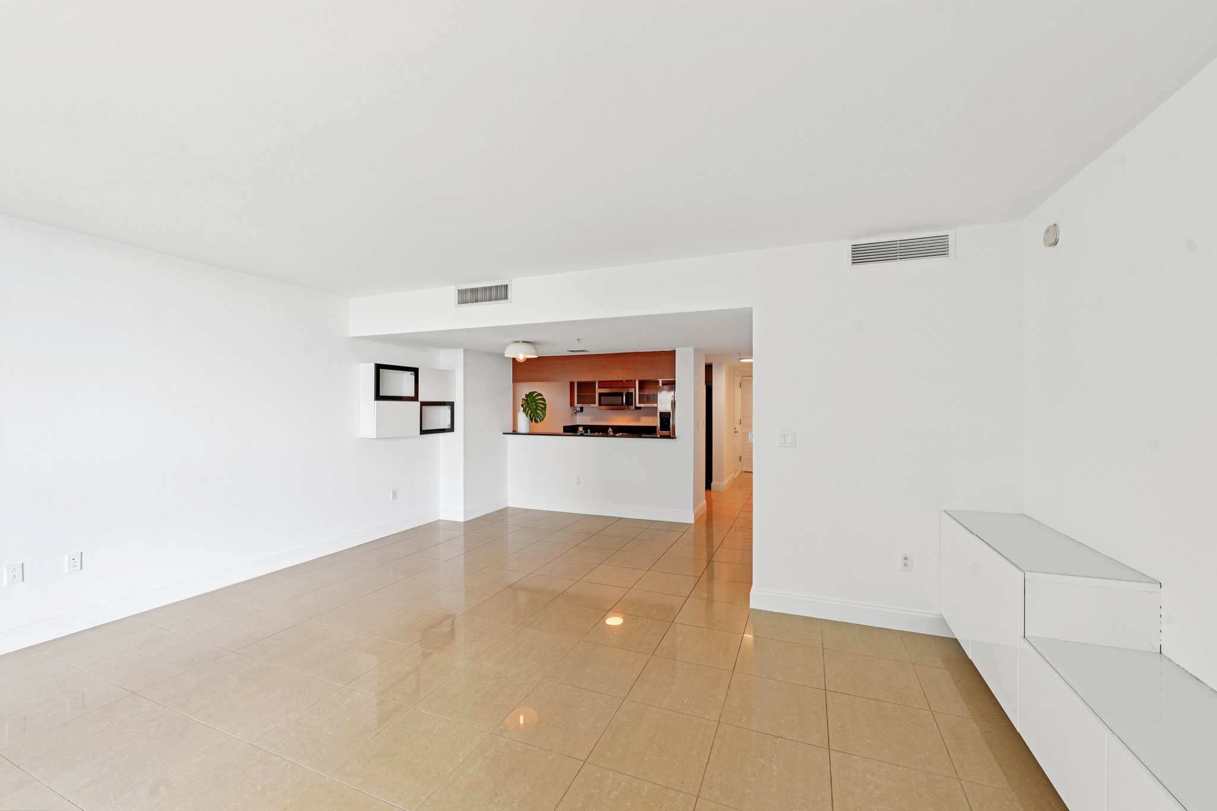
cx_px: 608
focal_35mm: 14
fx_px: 473
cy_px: 406
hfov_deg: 104.3
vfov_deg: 81.2
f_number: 8
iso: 100
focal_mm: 14
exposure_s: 1/15
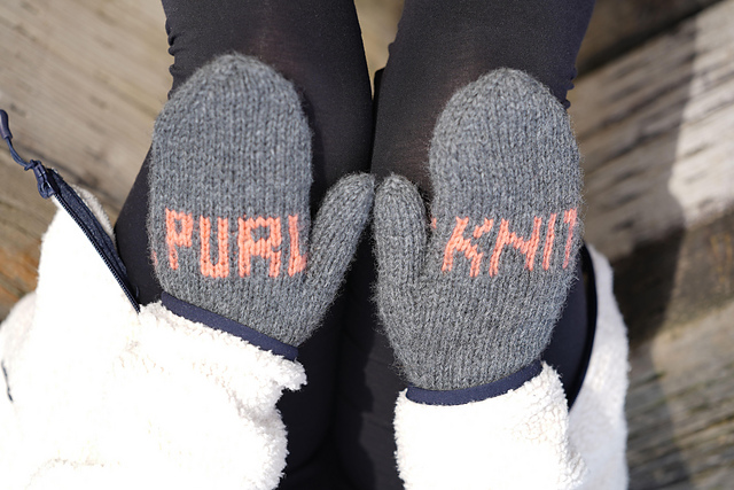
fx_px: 2467
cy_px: 245
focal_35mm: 121
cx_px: 367
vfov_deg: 11.3
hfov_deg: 16.9
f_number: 4
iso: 80
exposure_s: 1/320
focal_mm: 121
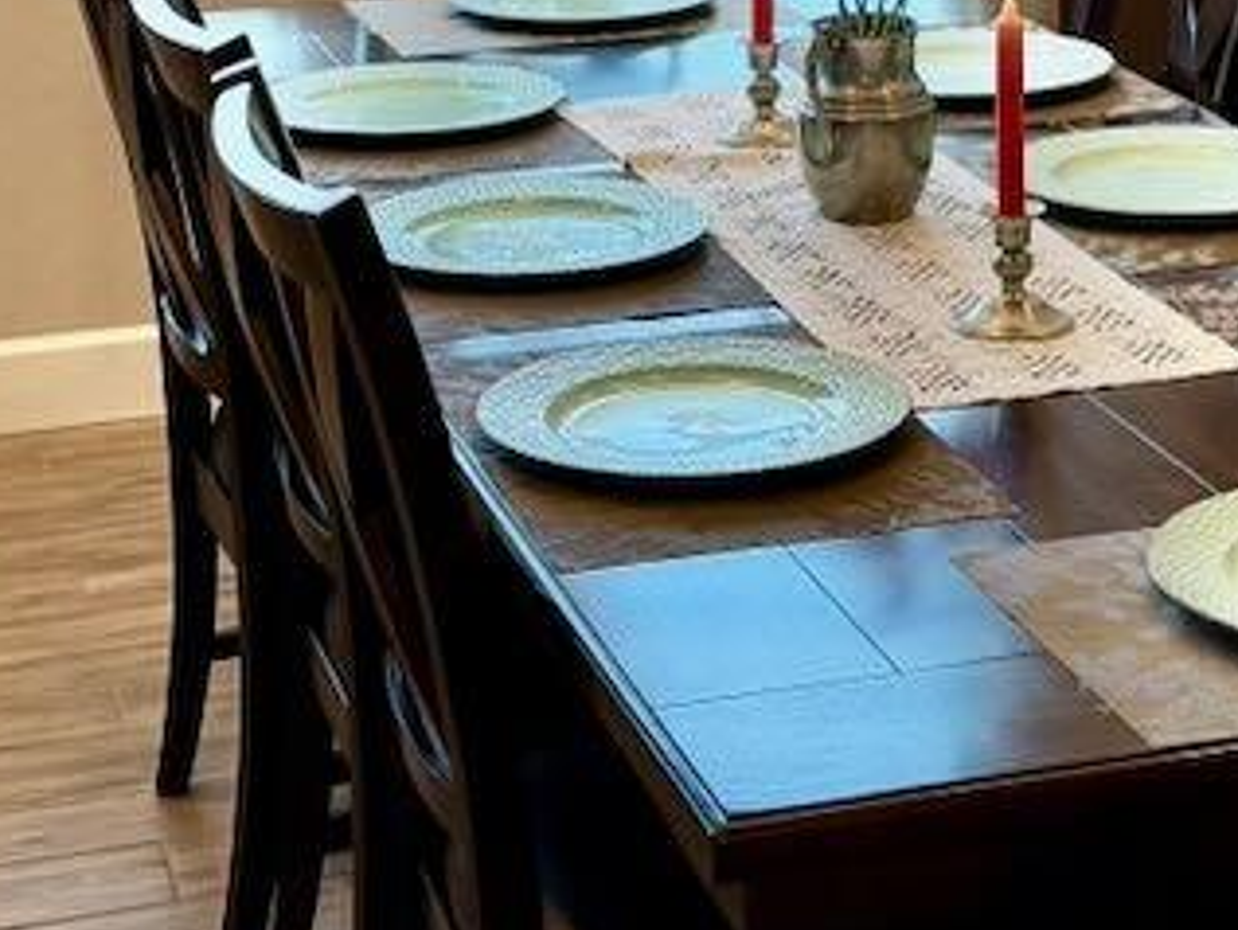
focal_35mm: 97
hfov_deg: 20.2
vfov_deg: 14.8
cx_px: 824
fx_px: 3470
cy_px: -156
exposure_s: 1/199
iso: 125
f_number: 1.78
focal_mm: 6.76
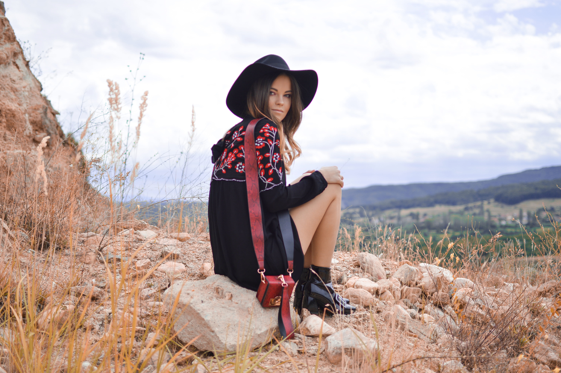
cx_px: 280
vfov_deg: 25.7
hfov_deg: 37.9
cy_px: 186
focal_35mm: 52
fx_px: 817
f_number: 1.8
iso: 100
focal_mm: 35
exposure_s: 1/4000
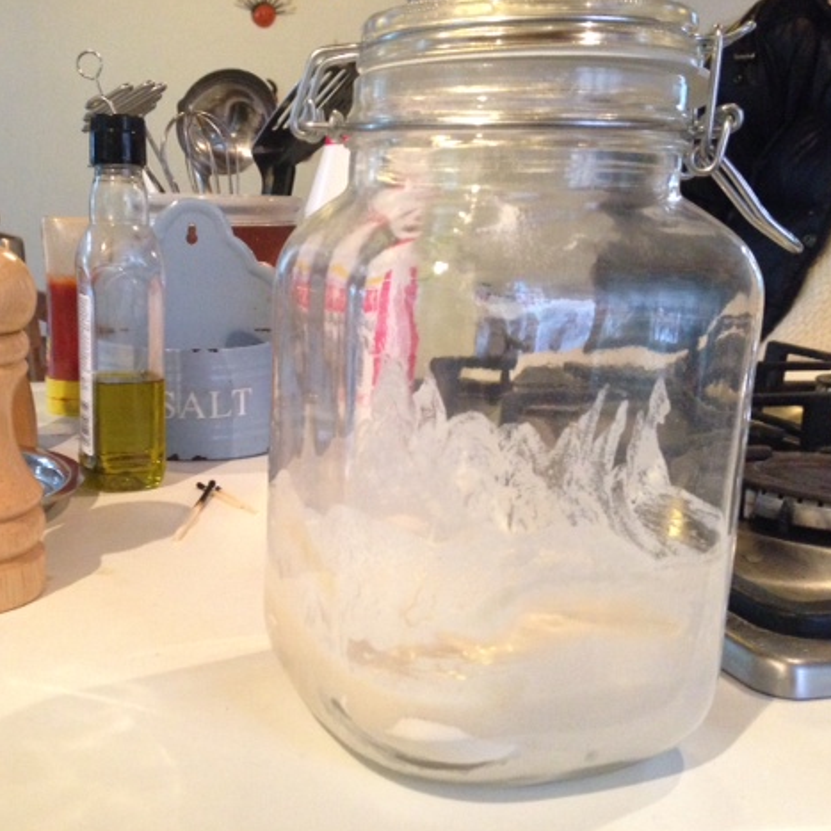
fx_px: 1086
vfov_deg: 41.9
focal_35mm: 40
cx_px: 283
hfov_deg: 41.4
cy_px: 409
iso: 400
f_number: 2.4
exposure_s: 1/15
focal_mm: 4.12
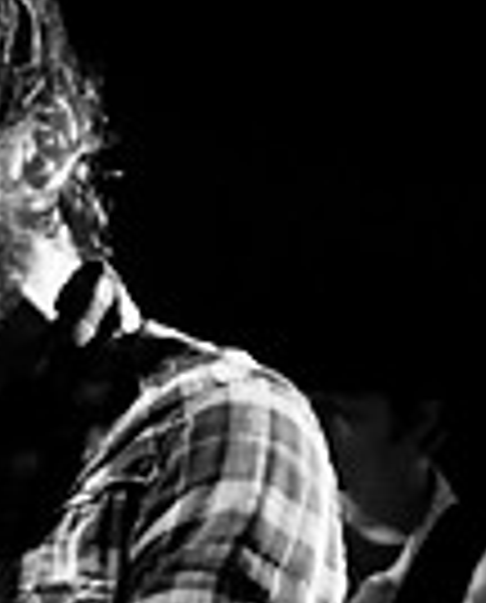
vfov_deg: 10.5
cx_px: 45
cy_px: 511
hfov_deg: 8.5
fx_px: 3258
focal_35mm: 182
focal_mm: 30
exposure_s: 1/50
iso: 1000
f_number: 1.8
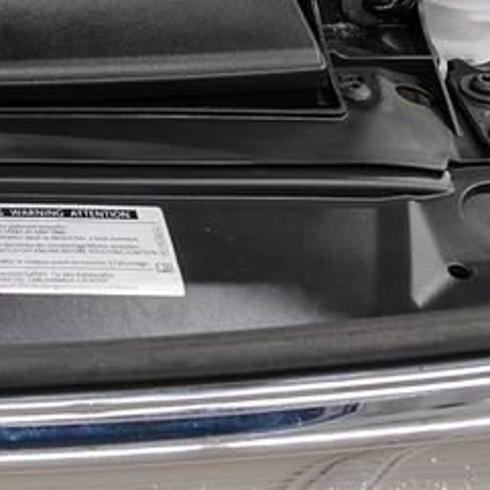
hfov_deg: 13.2
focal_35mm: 122
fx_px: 1954
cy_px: -301
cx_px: -333
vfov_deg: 13.3
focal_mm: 24
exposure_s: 1/4
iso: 100
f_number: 5.6
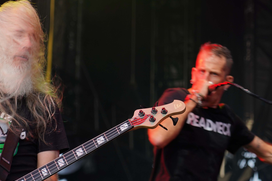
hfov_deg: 11.0
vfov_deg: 7.4
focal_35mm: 186
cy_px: 99
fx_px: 1405
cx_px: 82
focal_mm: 105
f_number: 4
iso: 200
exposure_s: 1/125
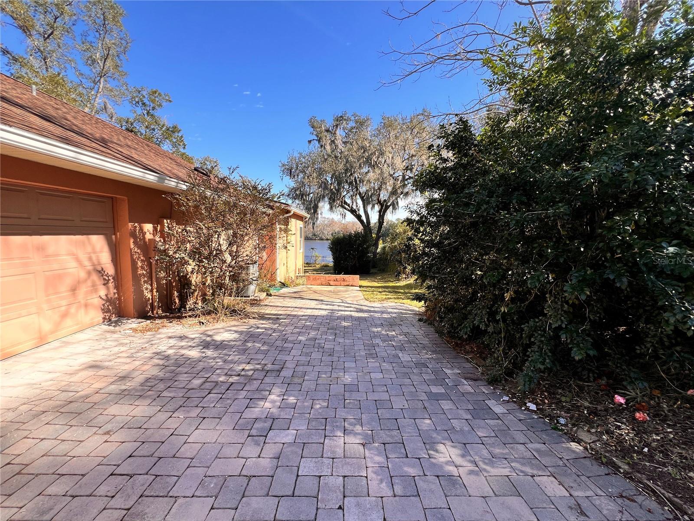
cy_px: 260
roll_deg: -0.5
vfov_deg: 89.9
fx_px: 261
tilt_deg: -7.7
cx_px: 347
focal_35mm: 13
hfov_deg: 106.2
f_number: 1.8
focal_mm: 1.57
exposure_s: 1/533
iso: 32
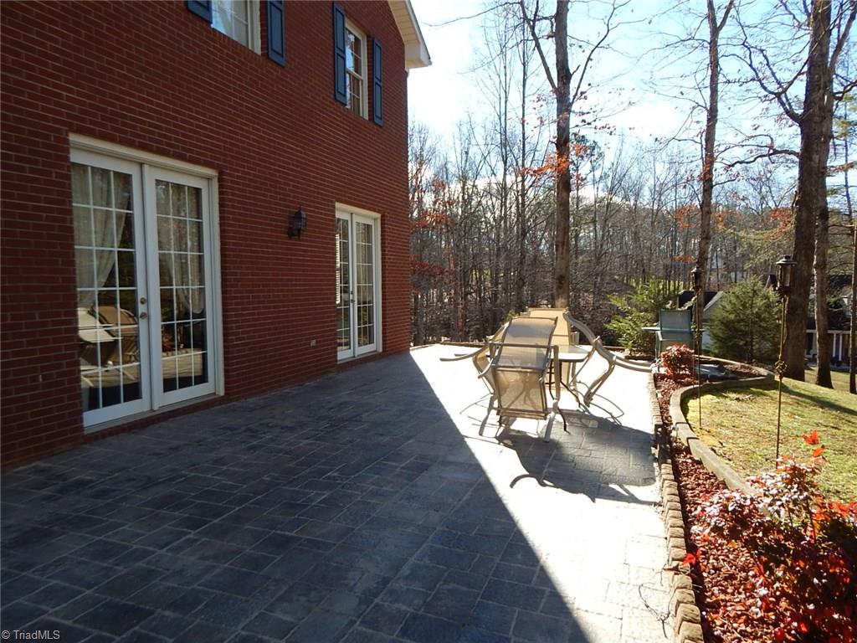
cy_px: 322
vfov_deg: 61.1
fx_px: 545
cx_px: 428
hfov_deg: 76.4
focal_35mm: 22
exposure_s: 1/500
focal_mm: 4
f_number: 3
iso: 125
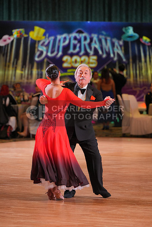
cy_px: 114
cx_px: 76
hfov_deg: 6.9
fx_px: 1266
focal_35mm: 200
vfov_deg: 10.3
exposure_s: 1/400
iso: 2500
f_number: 4.5
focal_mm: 200
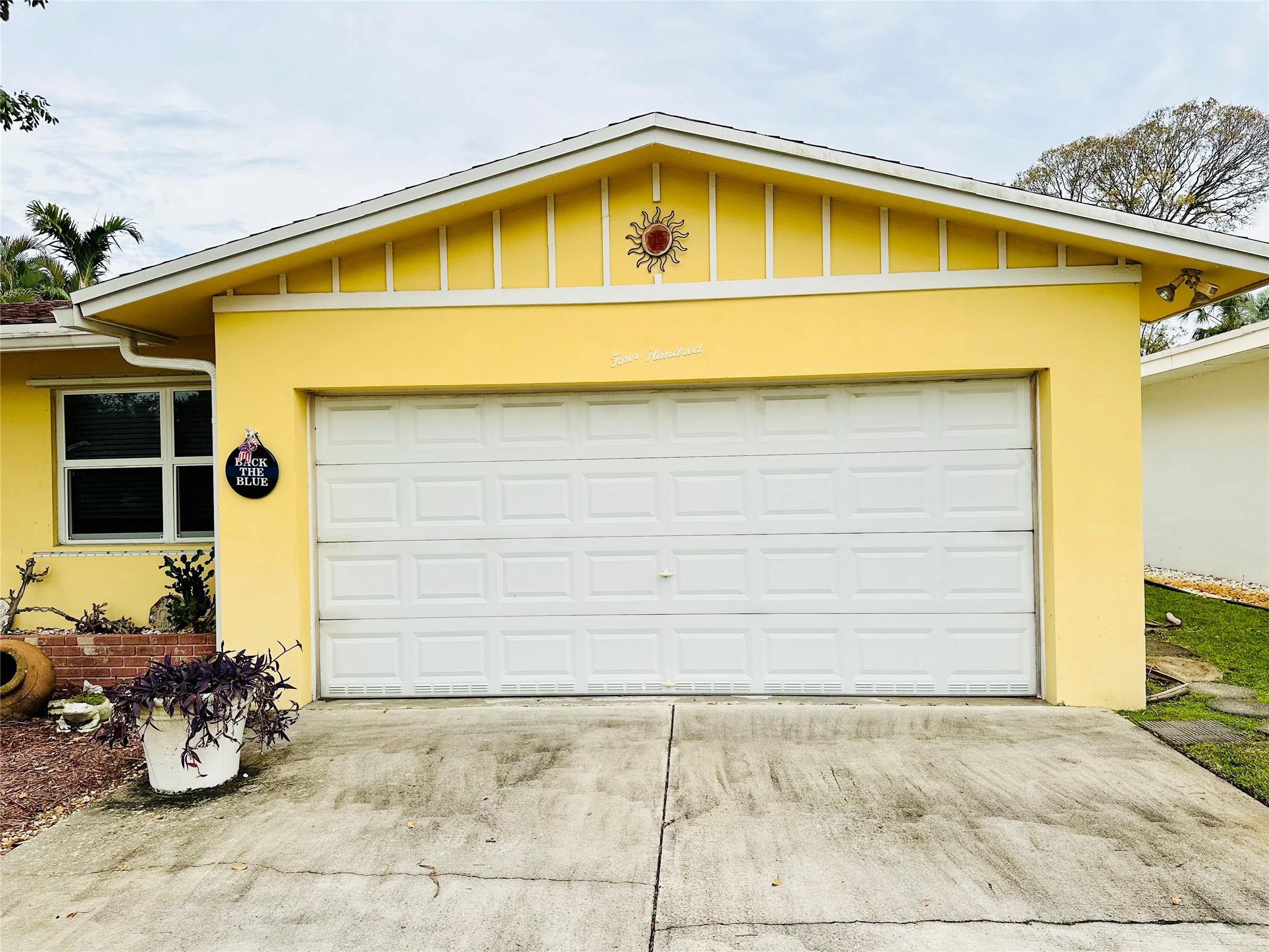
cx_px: 634
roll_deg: +0.6
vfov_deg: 56.8
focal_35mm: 24
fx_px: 880
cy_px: 476
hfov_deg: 71.6
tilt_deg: +0.3
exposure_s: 1/729
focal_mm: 6.86
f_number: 1.78
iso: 80
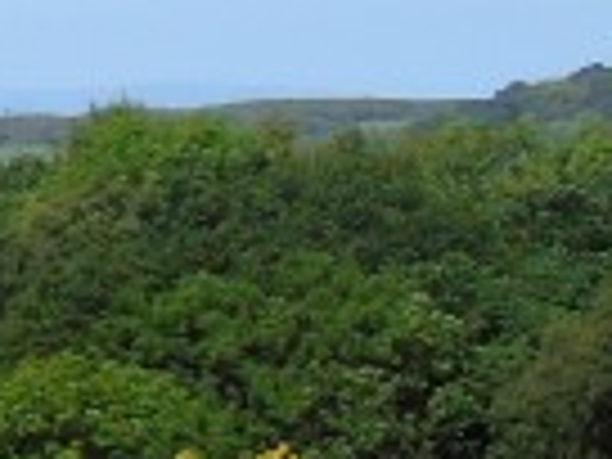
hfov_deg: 5.3
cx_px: -1472
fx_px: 6135
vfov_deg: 4.3
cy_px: 500
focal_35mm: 347
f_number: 4.1
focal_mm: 8.2
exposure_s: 1/640
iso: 80
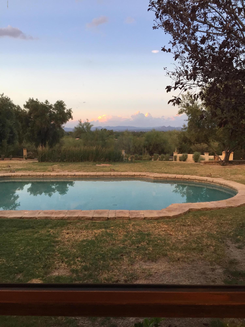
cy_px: 164
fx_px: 274
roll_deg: +0.3
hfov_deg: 48.2
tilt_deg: -6.4
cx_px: 122
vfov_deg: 61.7
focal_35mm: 29
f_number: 2.2
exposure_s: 1/40
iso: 32
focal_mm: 4.15
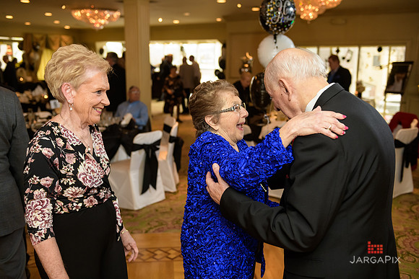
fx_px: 396
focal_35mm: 34
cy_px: 140
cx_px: 210
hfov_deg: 55.8
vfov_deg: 38.9
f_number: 3.2
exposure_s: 1/125
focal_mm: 34
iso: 1000
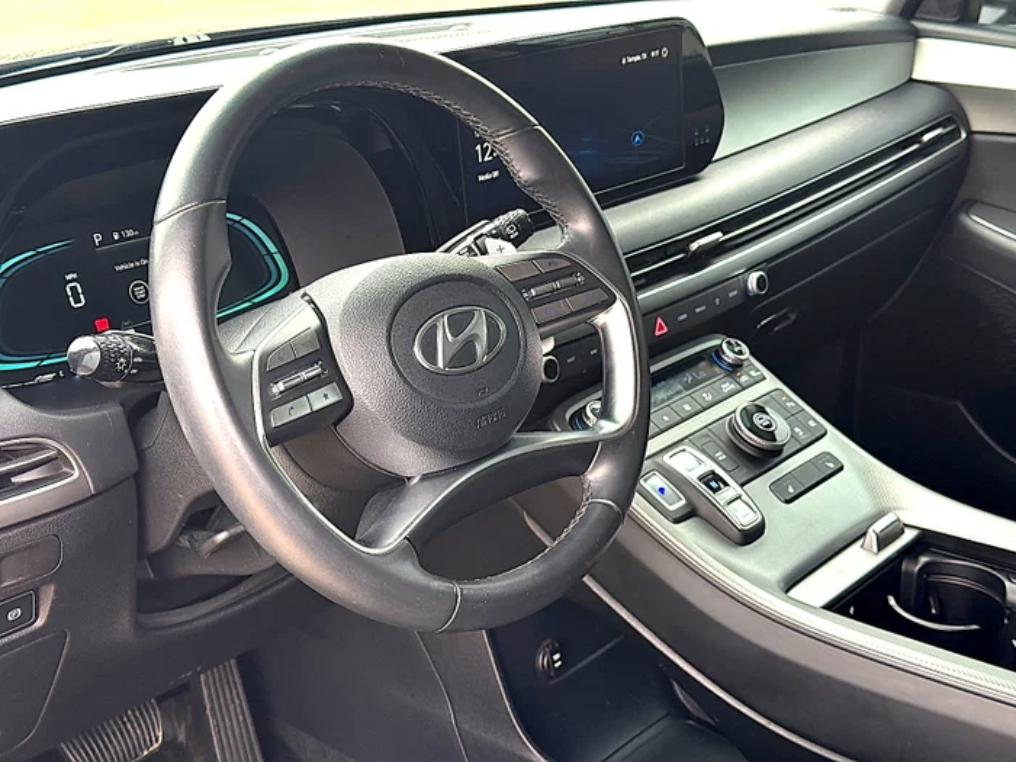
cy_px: 381
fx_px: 1409
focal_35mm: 48
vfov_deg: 30.3
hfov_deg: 39.7
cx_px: 508
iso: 80
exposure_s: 1/142
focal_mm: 6.86
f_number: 1.78
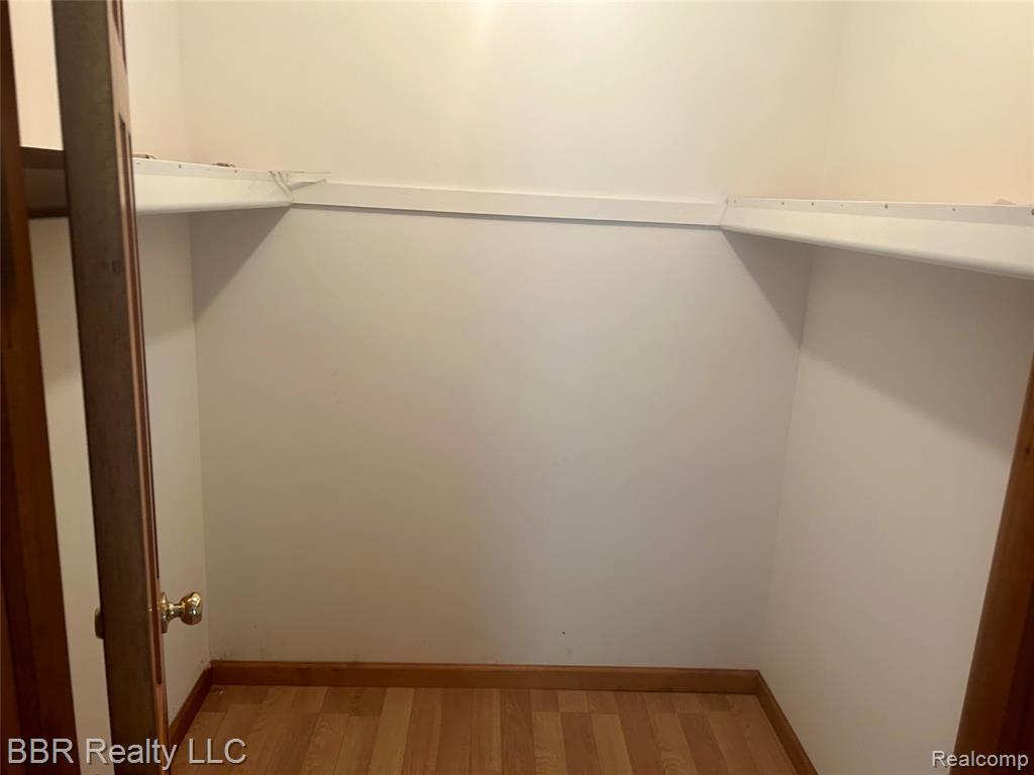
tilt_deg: -12.3
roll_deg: -3.1
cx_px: 517
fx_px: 777
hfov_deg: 67.3
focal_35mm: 26
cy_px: 388
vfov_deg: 53.1
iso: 200
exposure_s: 1/60
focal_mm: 5.7
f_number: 1.5
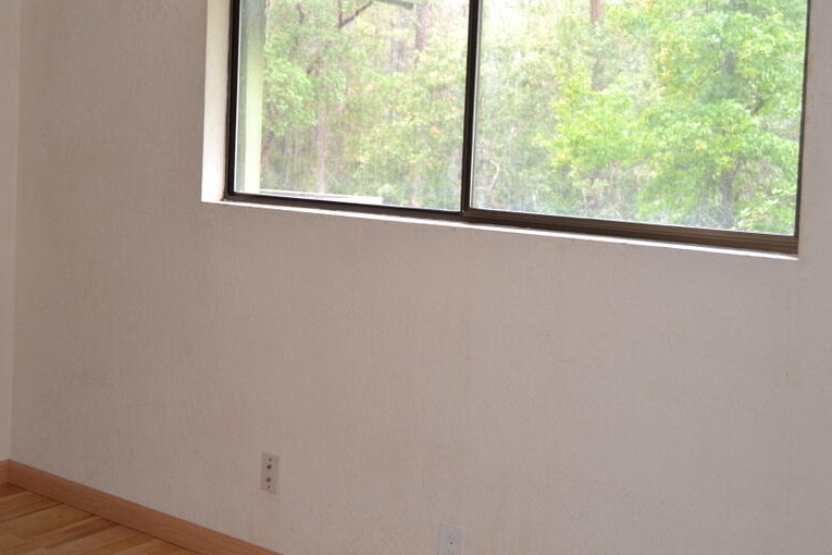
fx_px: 1126
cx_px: 306
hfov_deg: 40.3
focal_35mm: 49
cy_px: 182
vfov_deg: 27.5
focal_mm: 23
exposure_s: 1/60
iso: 640
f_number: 3.8
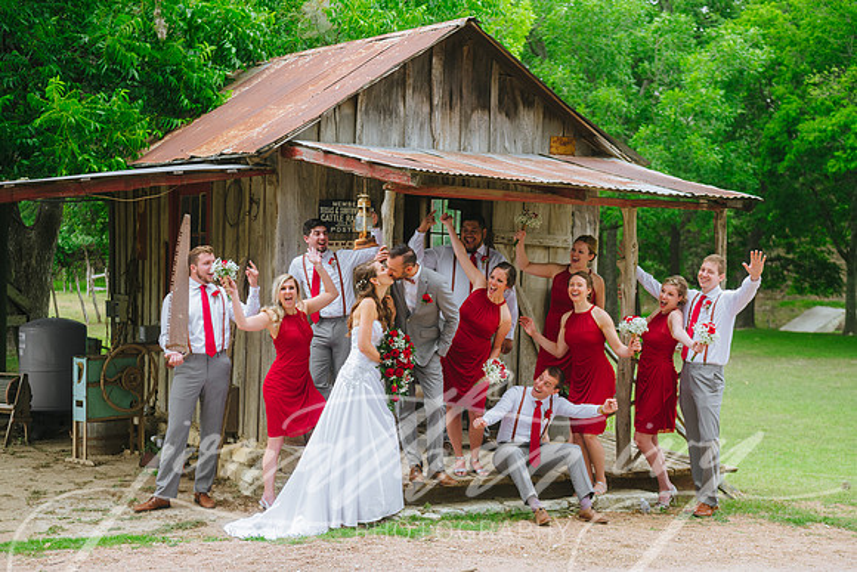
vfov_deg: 21.9
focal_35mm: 62
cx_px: 428
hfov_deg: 32.4
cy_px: 286
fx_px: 1476
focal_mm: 62
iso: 320
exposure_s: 1/250
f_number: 4
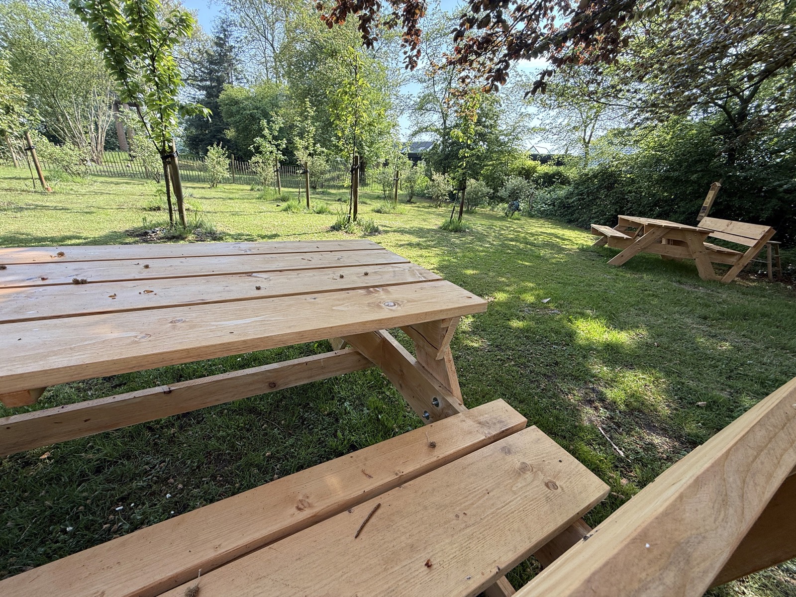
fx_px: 322
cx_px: 398
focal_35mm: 14
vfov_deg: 85.7
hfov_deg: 102.1
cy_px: 298
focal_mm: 2.22
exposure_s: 1/318
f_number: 2.2
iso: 50
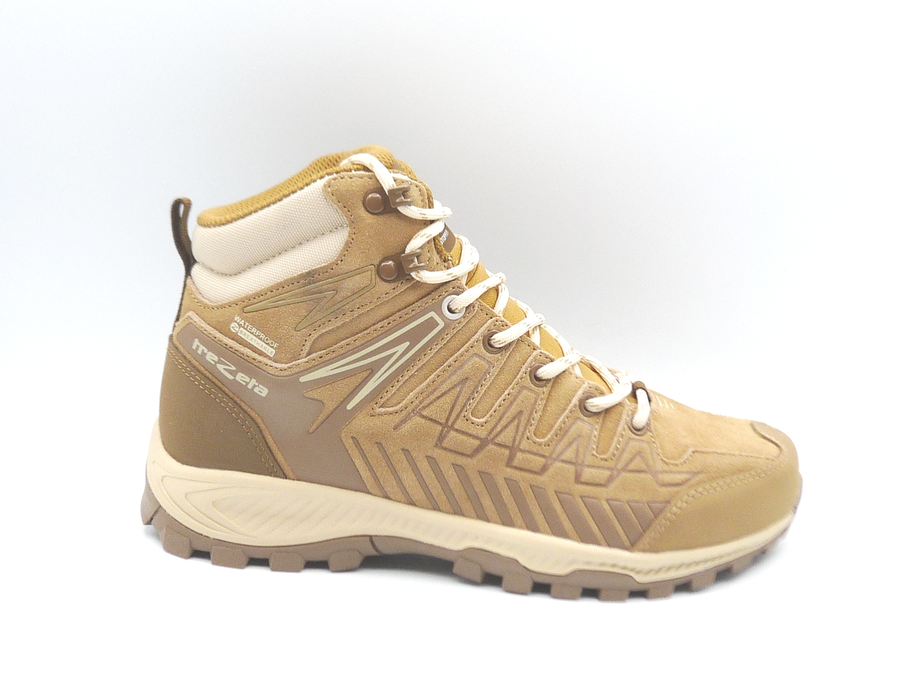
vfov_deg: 29.1
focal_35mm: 50
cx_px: 450
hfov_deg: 38.2
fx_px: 1300
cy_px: 338
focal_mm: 5
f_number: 4
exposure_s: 1/200
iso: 100
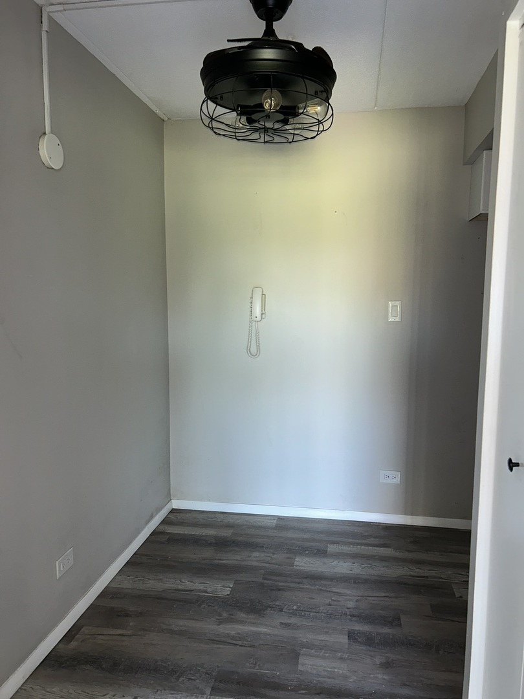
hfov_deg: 53.1
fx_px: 525
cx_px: 262
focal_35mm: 26
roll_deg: -1.1
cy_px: 350
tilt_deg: -6.5
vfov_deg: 67.3
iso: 64
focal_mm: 5.7
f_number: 1.5
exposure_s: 1/31
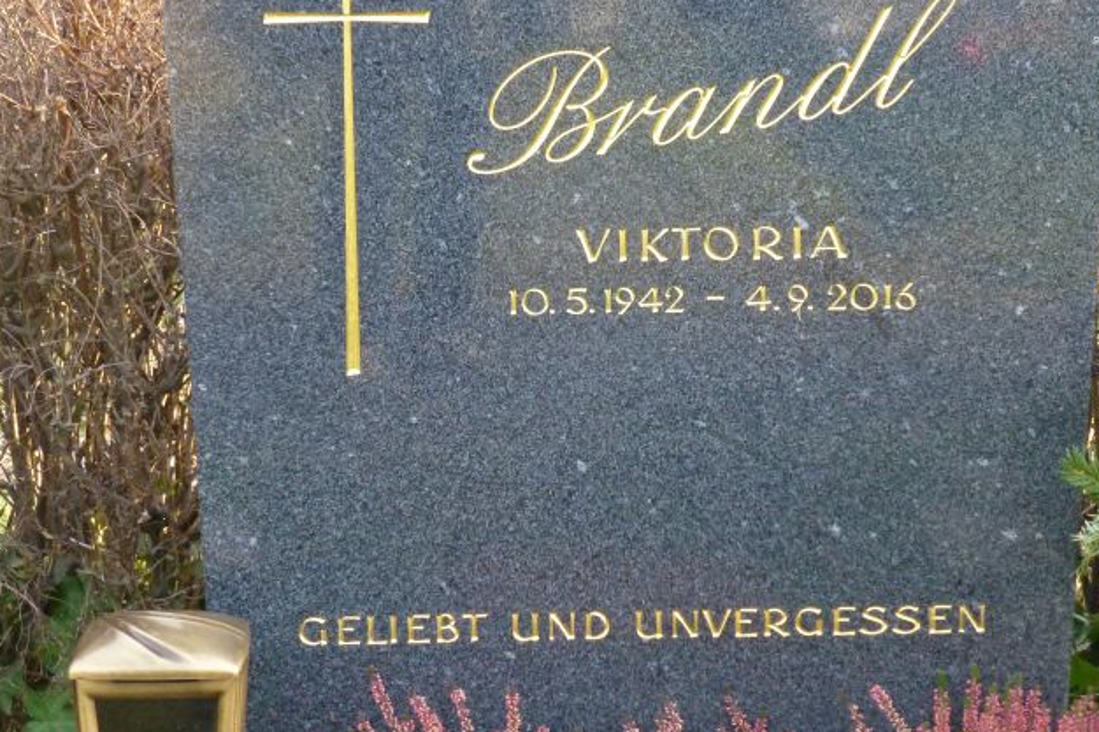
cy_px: 265
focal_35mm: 113
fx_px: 3449
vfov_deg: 12.1
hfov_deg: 18.1
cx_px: 557
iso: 800
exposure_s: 1/125
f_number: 5.2
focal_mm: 15.1
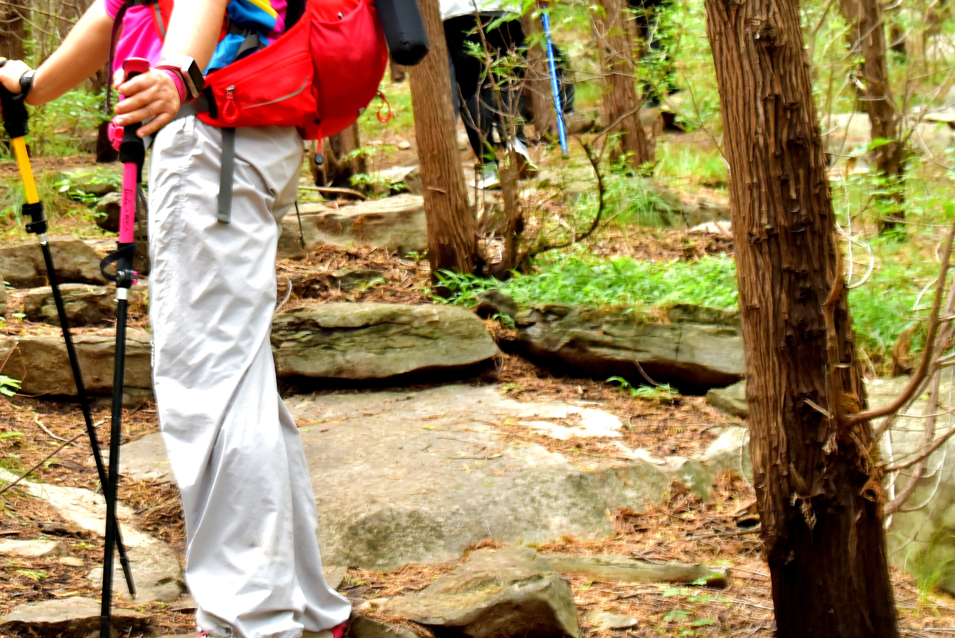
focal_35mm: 93
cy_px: 39
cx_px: 232
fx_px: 2468
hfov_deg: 21.7
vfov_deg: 14.5
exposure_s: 1/25
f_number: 8
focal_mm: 38
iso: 1000
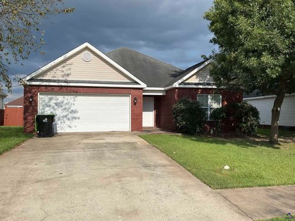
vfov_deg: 48.2
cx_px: 148
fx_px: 247
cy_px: 110
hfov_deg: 61.7
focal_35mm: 29
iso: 25
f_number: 1.8
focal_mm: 3
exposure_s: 1/3322
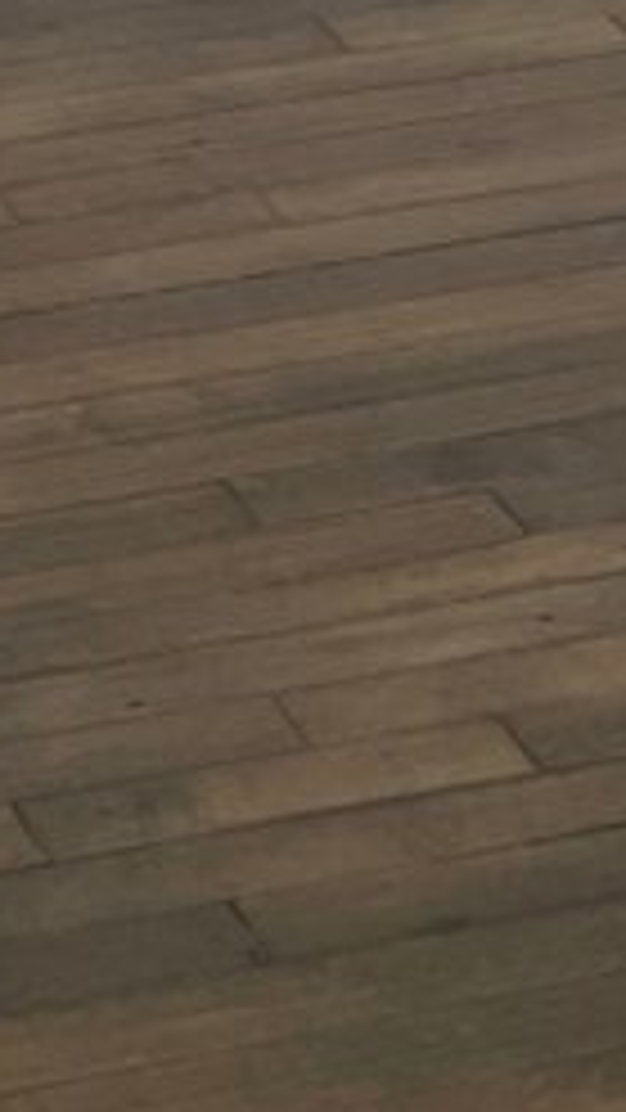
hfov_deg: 6.9
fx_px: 5192
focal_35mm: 176
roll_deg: +0.9
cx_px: 90
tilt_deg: -11.8
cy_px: -968
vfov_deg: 11.3
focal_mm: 4.2
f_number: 1.6
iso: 64
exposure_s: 1/120
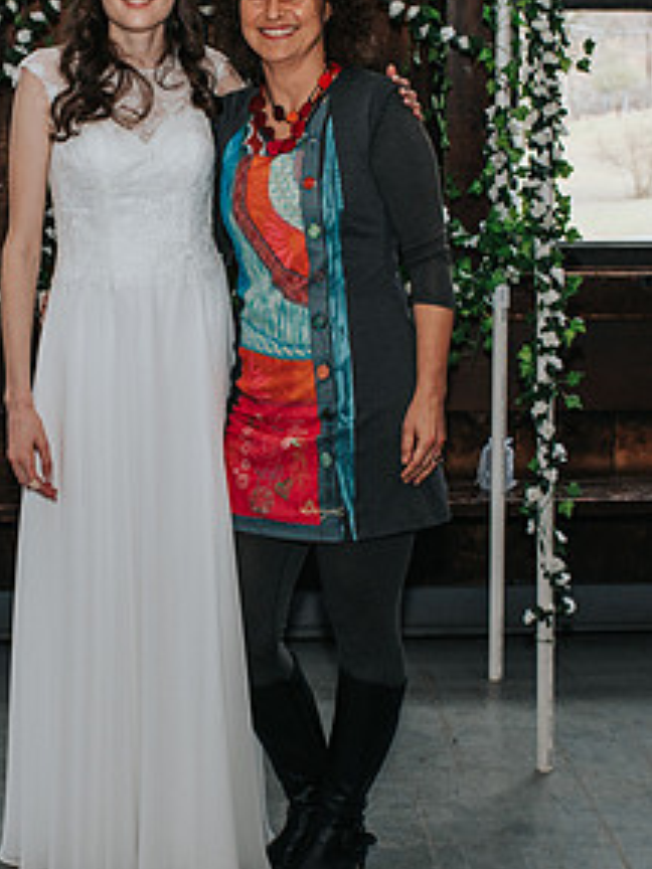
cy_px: 417
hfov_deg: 17.8
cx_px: 136
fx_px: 2059
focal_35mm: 82
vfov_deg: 23.8
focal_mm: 35
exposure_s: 1/200
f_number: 4.5
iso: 1000
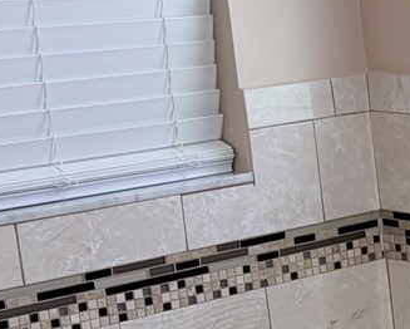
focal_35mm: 124
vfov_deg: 12.3
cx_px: 785
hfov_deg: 13.6
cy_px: 319
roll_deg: +2.6
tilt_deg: -12.9
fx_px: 1506
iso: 80
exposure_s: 1/120
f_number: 1.6
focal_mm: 5.96
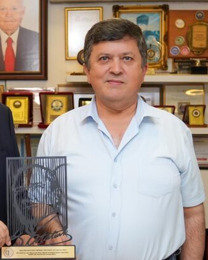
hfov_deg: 21.2
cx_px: 35
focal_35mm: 71
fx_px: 546
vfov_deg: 26.5
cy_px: 182
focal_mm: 24
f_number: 2.8
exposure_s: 1/60
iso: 500
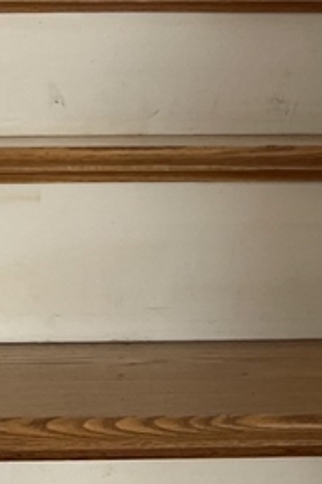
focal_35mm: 79
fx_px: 1061
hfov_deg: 17.2
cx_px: 186
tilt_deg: +12.7
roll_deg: +0.6
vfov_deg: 22.8
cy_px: -149
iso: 125
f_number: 1.5
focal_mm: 5.7
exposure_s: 1/60
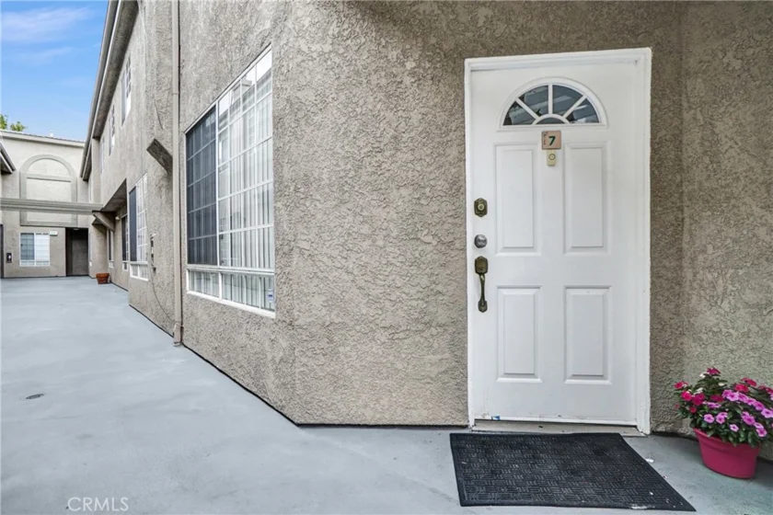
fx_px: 515
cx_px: 386
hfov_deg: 73.7
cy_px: 258
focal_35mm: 24
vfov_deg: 53.1
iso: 400
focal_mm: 16
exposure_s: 1/250
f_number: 8
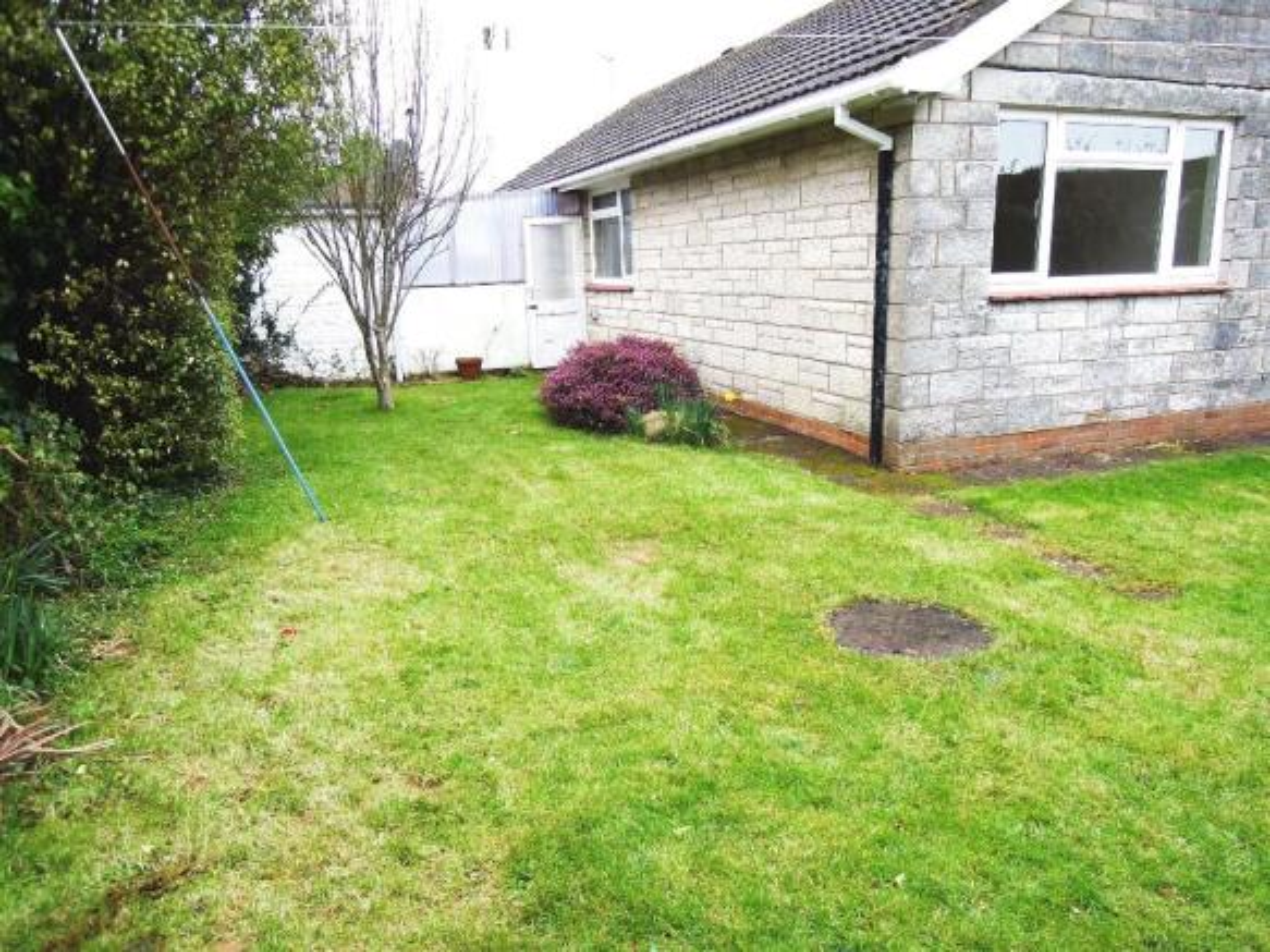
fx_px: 880
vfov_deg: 56.8
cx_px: 635
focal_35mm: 24
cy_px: 476
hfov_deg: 71.6
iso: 160
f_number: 2.8
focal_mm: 4.3
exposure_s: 1/100
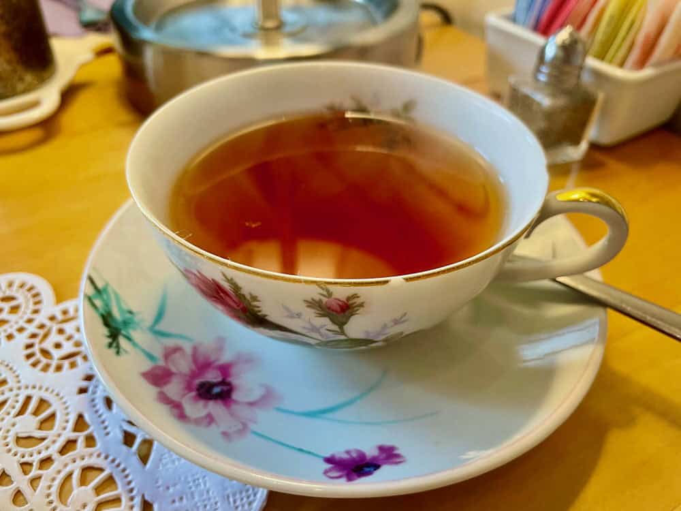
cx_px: 340
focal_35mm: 26
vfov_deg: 53.1
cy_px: 256
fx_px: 511
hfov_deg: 67.3
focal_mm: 4.2
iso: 125
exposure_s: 1/60
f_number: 1.6
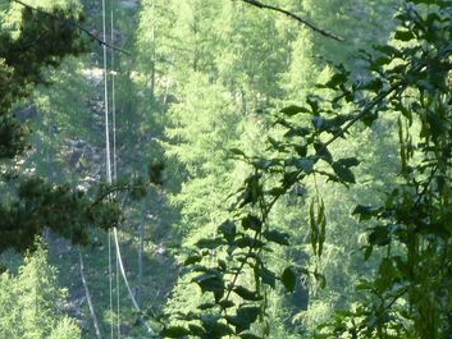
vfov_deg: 5.1
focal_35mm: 290
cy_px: 342
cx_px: 182
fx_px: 3788
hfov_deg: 6.8
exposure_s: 1/50
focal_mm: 21
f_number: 4.4
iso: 125
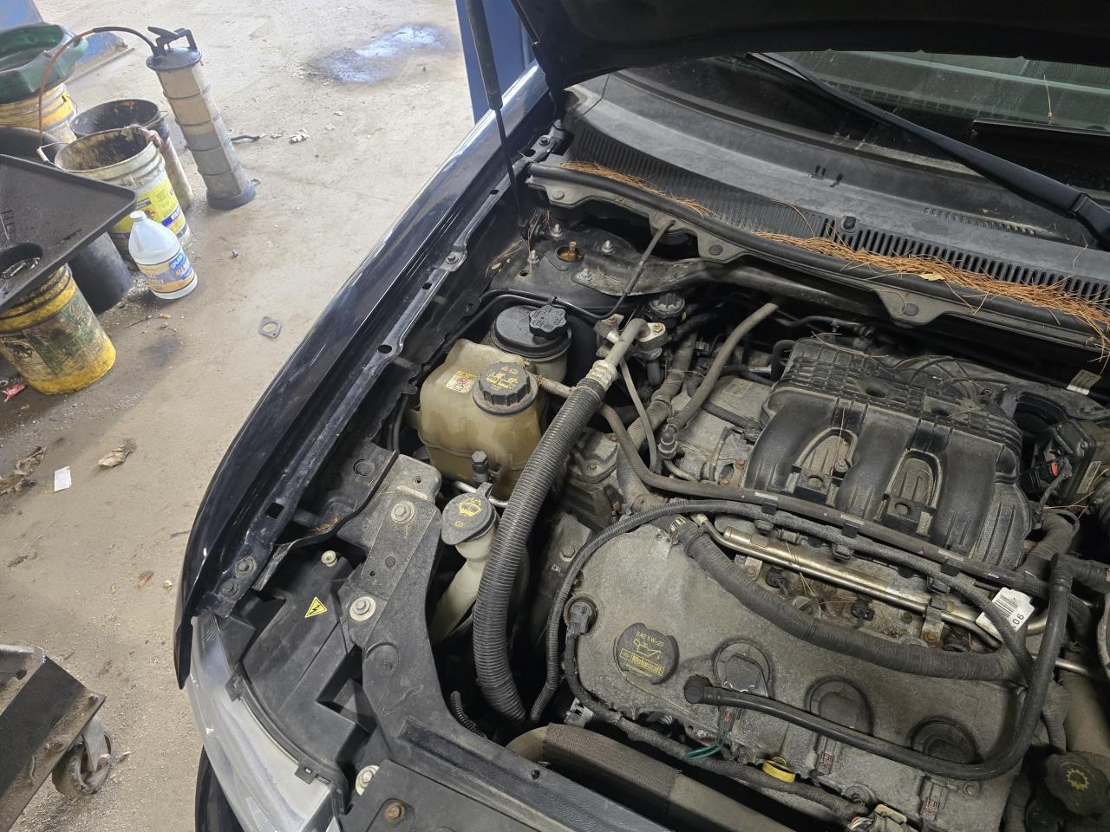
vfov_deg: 58.9
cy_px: 416
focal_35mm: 23
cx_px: 555
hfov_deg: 73.9
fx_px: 738
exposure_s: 1/120
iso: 500
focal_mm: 6.3
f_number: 1.7
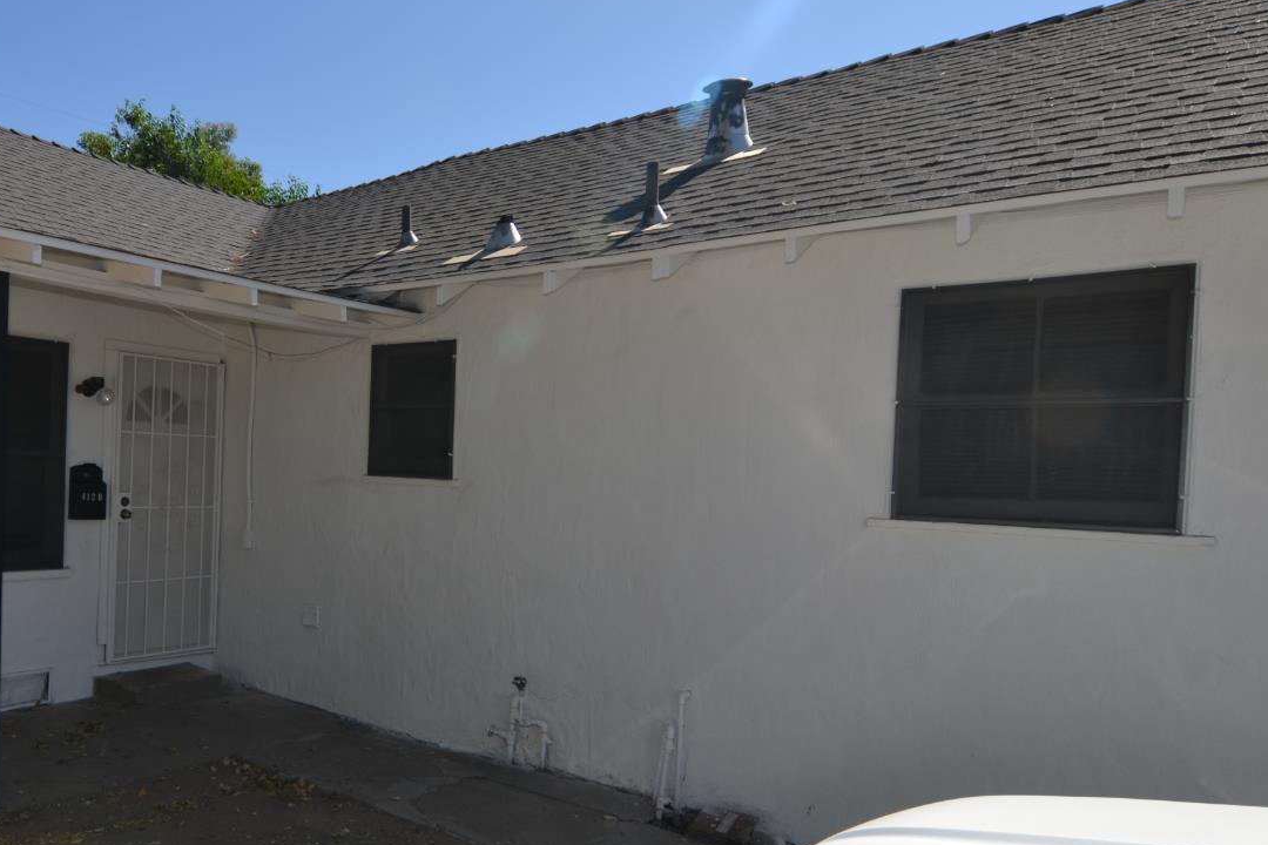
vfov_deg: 51.0
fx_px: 880
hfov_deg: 68.9
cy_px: 499
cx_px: 394
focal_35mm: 25
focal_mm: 12
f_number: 9
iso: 100
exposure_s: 1/200
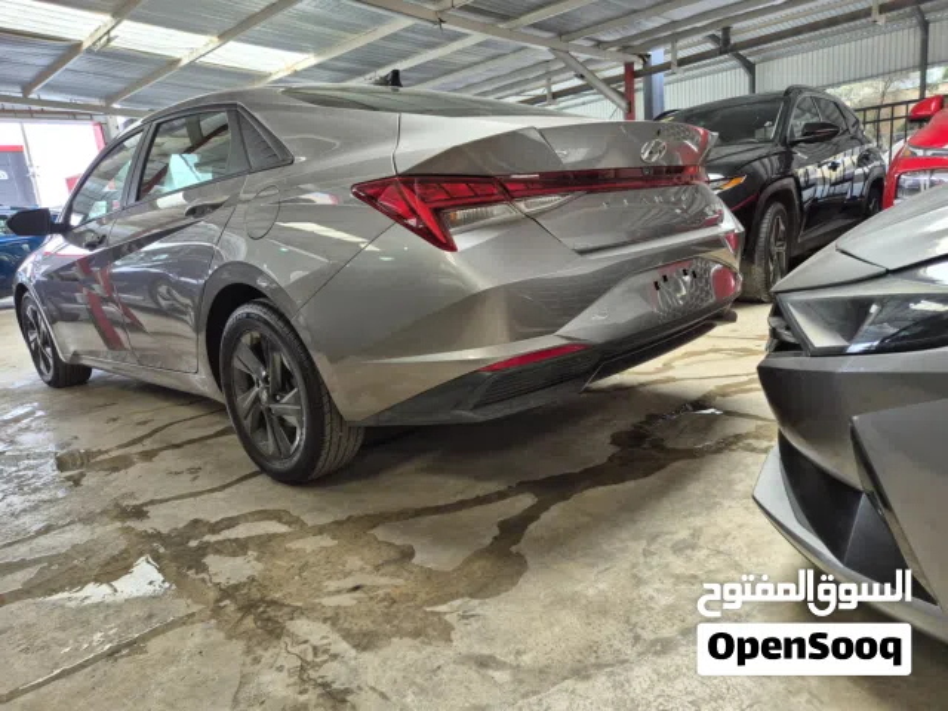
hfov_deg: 73.9
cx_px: 474
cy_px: 356
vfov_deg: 58.9
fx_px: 630
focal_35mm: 23
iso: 80
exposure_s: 1/180
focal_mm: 5.4
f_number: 1.8
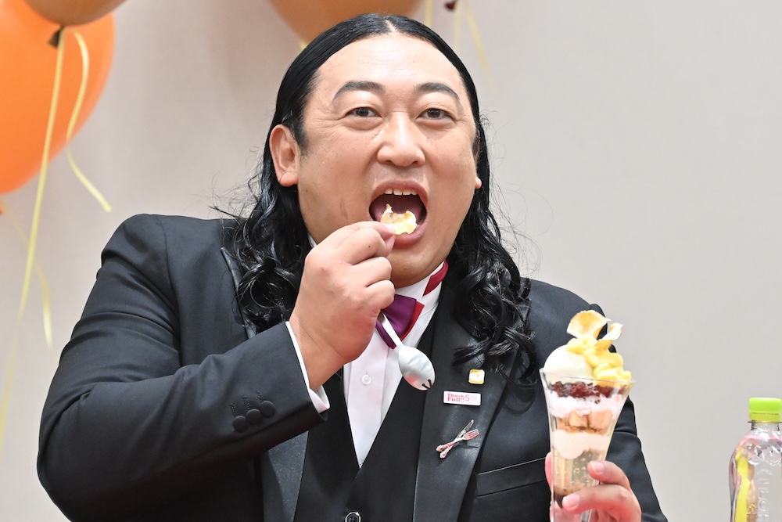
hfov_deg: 4.6
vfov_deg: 3.1
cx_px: 391
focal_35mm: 450
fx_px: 9776
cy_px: 261
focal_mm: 300
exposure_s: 1/160
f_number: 7.1
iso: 6400
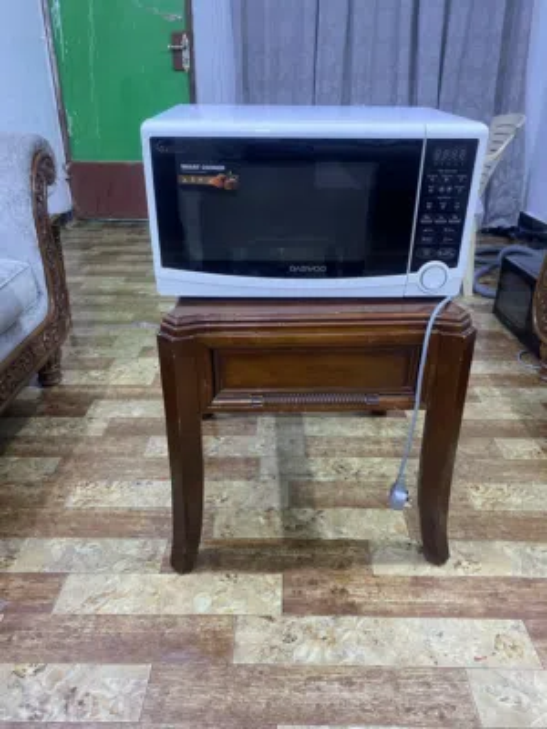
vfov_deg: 67.3
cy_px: 364
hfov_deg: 53.1
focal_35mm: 26
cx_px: 274
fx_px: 548
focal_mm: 4.25
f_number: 1.8
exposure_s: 1/51
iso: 320
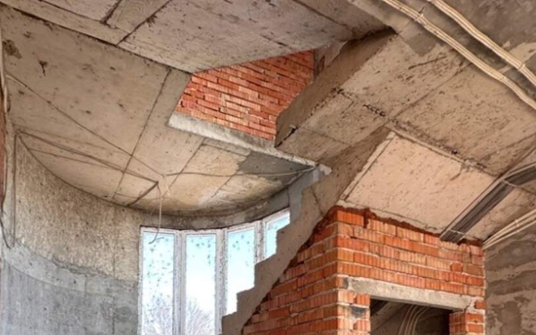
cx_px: 221
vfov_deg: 40.3
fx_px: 380
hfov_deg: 69.9
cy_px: 351
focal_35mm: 26
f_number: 2.2
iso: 50
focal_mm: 2.22
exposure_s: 1/99
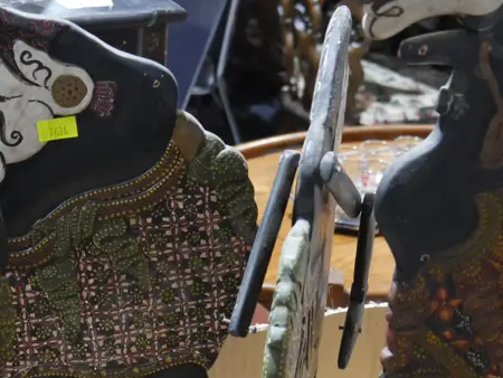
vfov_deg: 16.2
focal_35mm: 91
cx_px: 218
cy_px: 247
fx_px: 1323
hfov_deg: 21.5
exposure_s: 1/60
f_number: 4.4
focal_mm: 20
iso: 1250
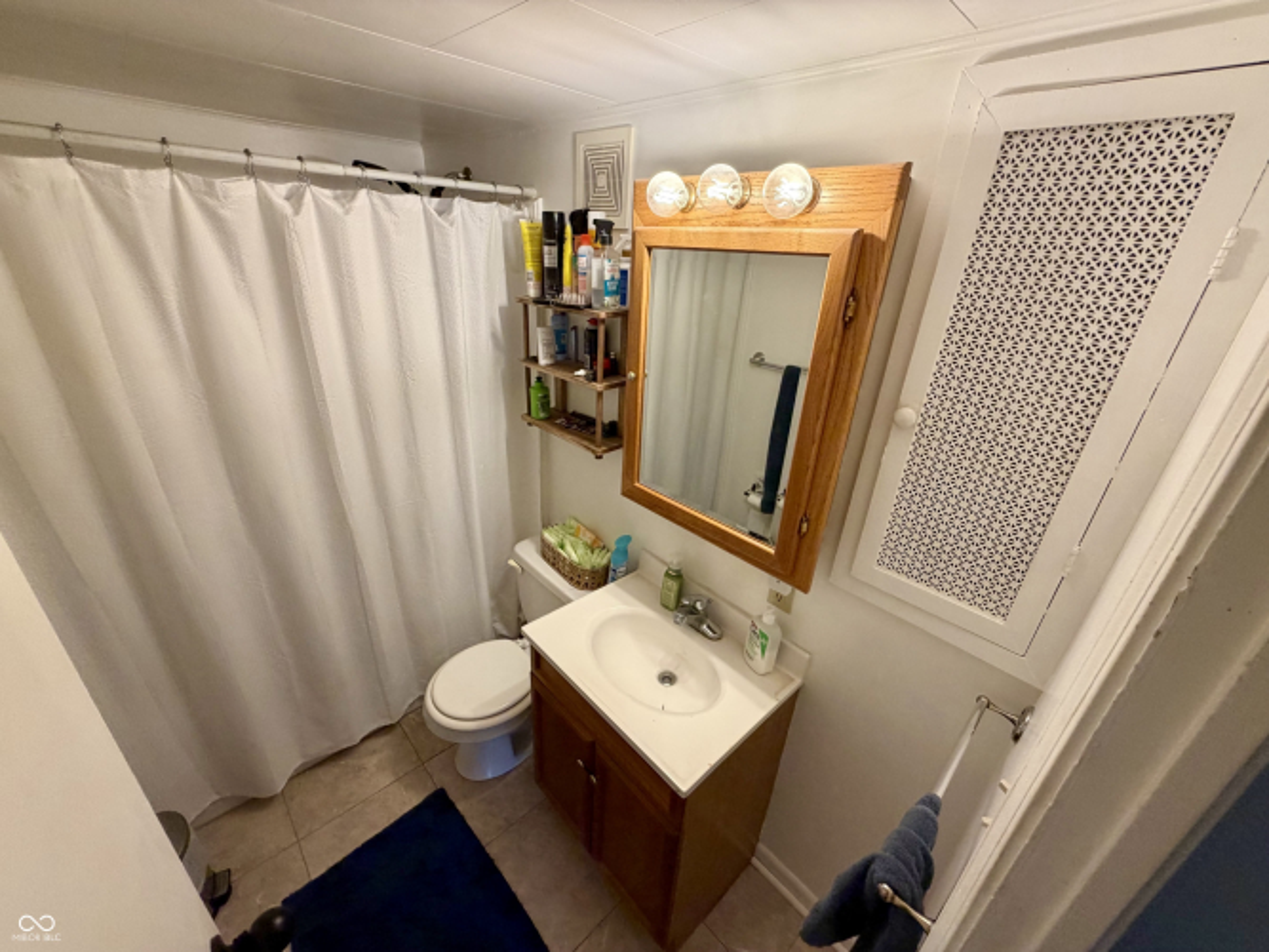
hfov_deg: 102.1
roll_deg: -4.5
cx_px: 634
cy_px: 476
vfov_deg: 85.7
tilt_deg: -23.3
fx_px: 513
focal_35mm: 14
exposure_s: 1/120
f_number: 2.2
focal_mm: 2.22
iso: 200
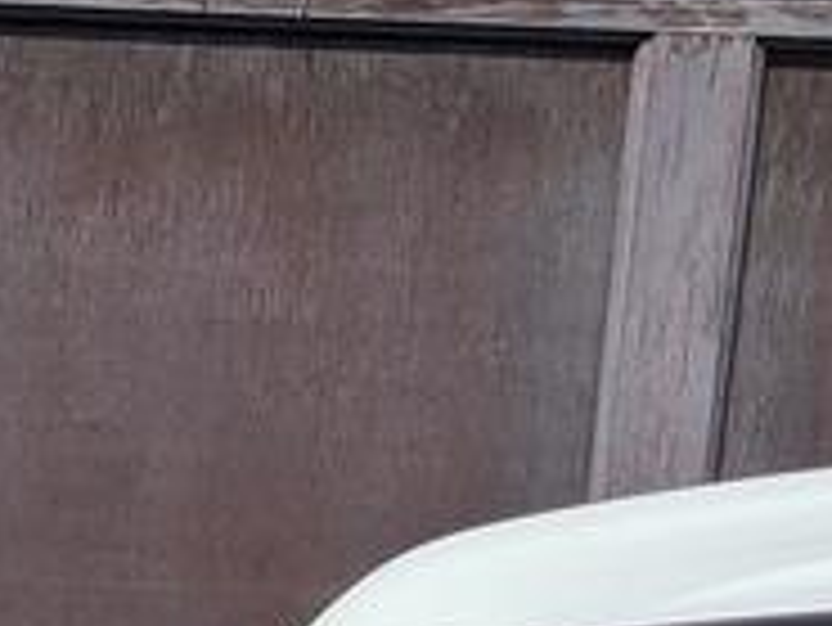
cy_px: 1657
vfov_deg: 7.5
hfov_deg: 10.7
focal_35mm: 180
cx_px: -265
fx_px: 4329
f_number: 1.8
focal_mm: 5.4
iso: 40
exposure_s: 1/2586
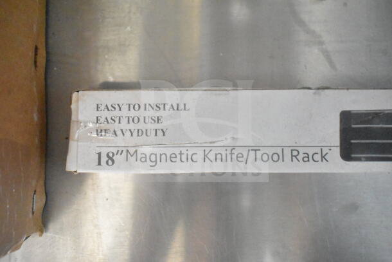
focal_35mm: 36
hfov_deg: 53.1
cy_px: 131
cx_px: 196
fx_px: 392
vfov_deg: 36.9
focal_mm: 24
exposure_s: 1/40
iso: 18000
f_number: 4
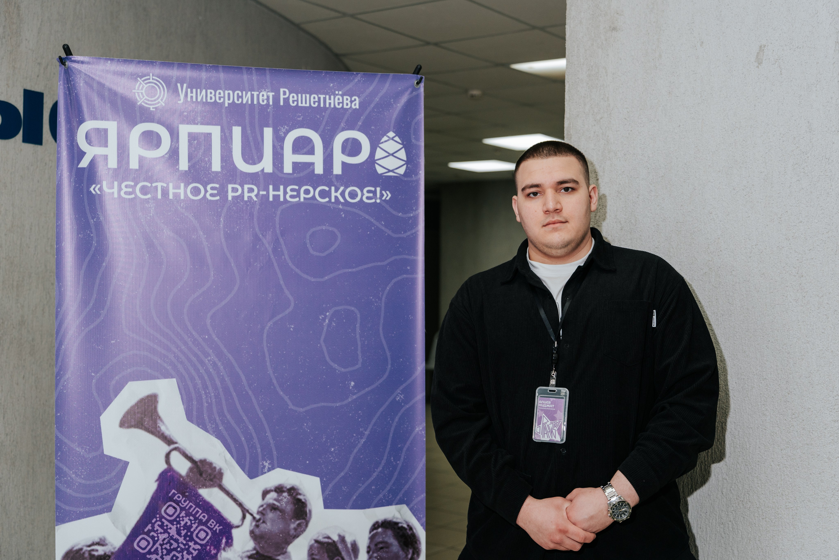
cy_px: 273
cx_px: 435
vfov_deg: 32.9
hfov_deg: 47.7
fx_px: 948
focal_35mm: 41
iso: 640
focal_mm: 39
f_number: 2.8
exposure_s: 1/125
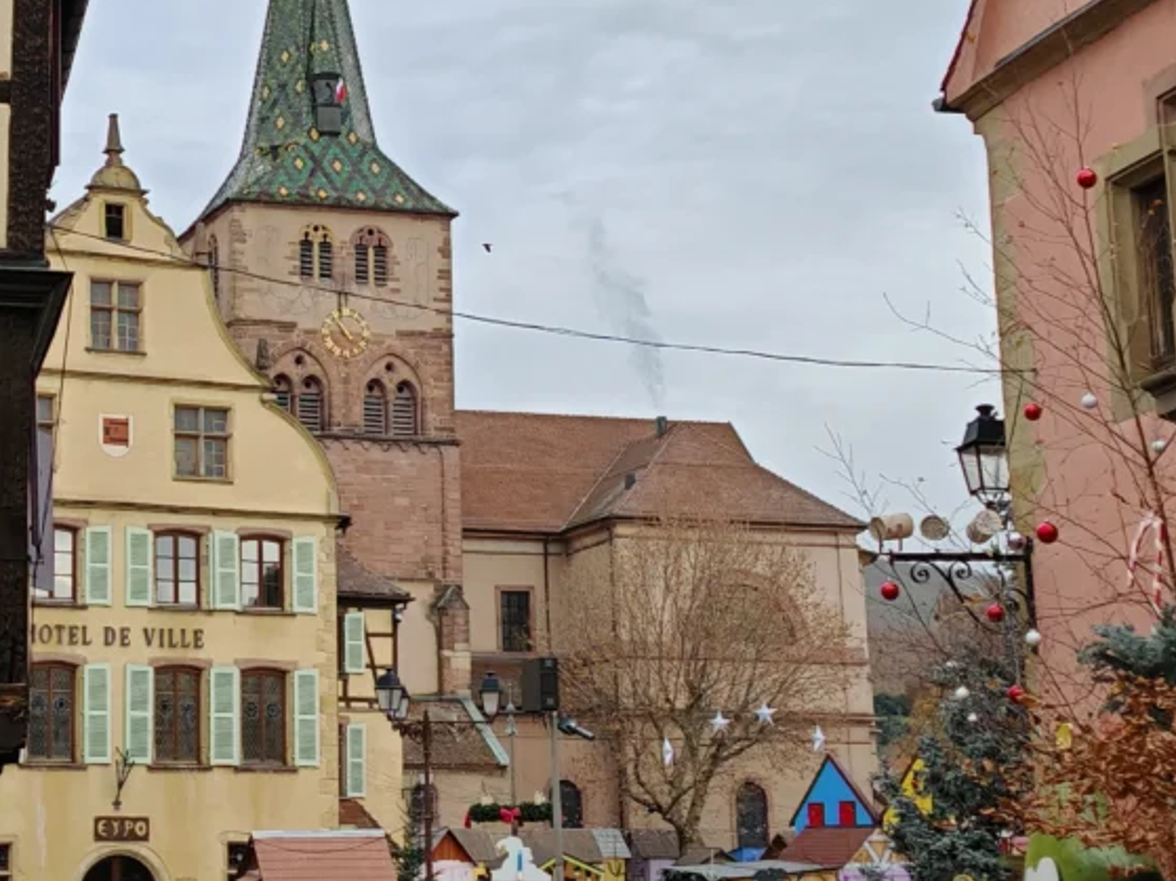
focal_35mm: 77
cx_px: 248
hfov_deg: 25.0
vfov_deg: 19.1
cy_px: 385
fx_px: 2615
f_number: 1.4
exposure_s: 1/3000
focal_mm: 6.83
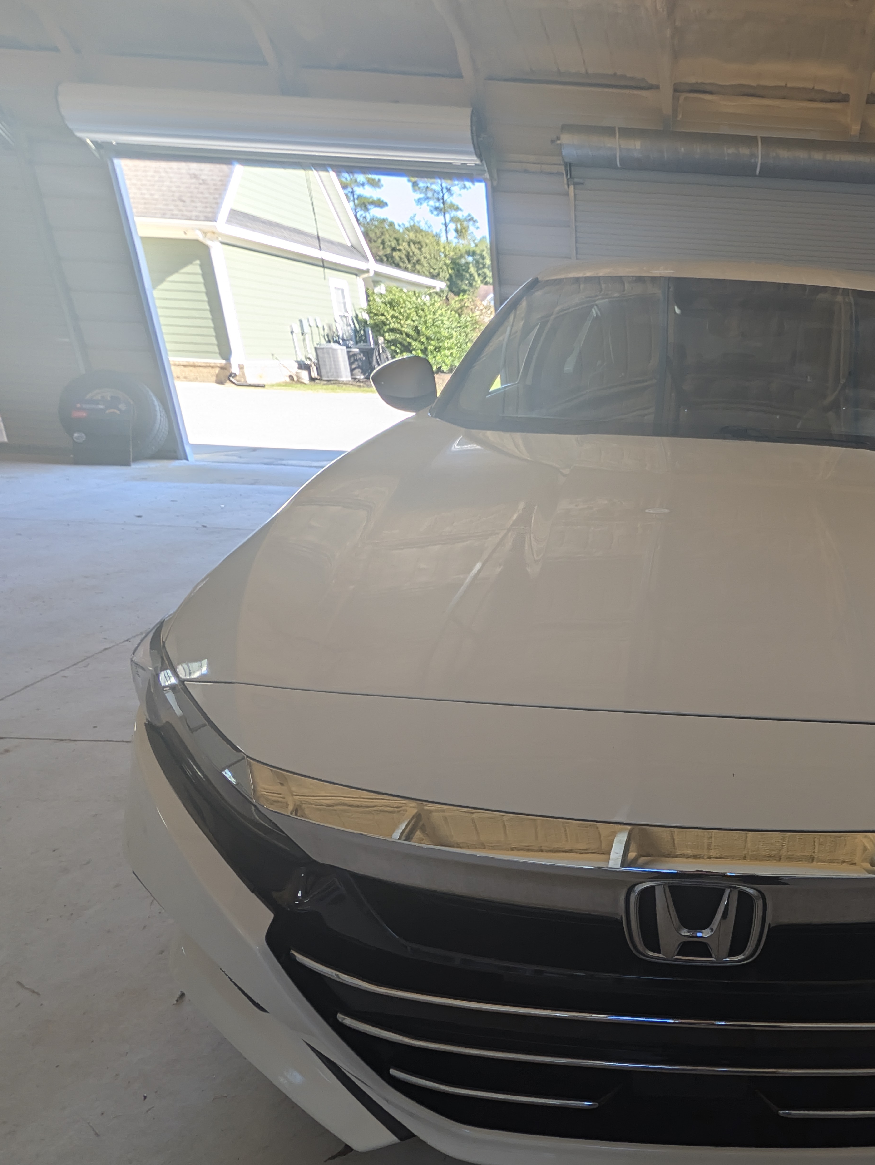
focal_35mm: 20
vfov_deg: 80.3
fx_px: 673
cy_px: 725
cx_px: 728
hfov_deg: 59.6
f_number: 1.7
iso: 26
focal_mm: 2.02
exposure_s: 1/385
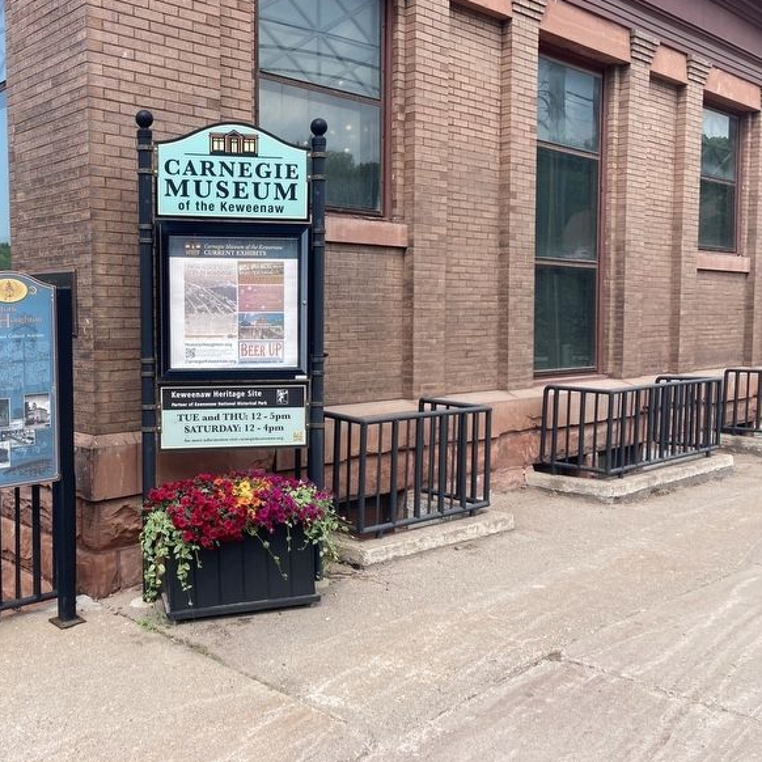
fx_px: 847
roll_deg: -1.2
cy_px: 377
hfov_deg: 47.6
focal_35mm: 34
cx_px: 246
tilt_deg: -0.7
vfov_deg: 48.4
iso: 20
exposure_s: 1/704
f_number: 1.8
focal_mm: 3.99
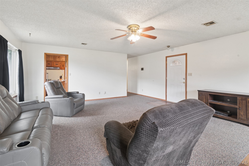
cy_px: 83
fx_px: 111
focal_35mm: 16
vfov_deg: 73.8
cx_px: 124
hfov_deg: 96.7
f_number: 8
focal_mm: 16
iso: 400
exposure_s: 1/2.5
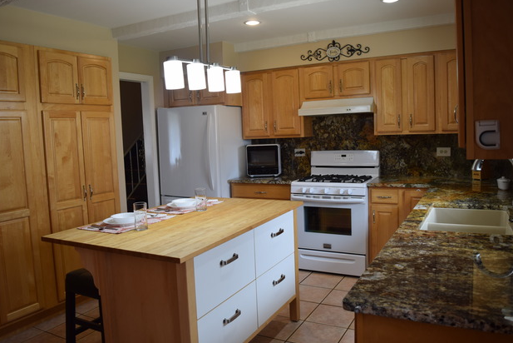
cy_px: 168
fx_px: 399
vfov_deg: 46.4
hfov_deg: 65.4
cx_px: 260
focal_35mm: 28
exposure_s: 1/80
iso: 400
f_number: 4.5
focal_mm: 18
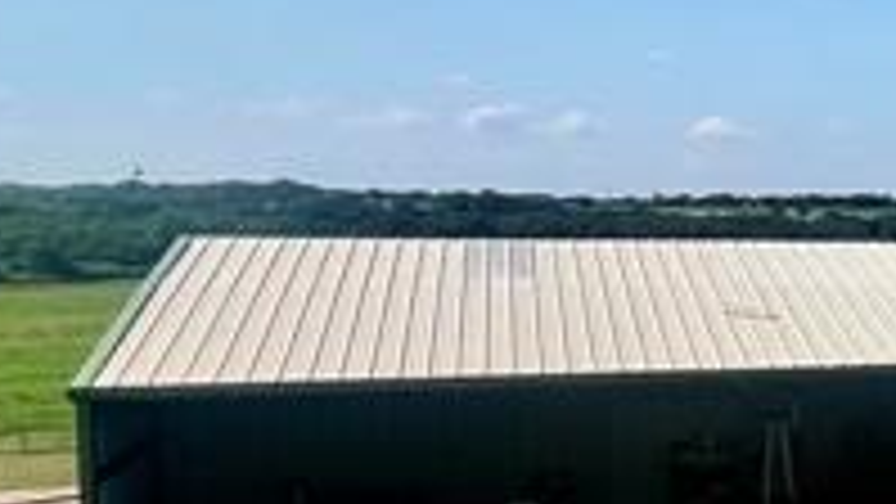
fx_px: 1735
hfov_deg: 16.4
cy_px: 333
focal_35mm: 73
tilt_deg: -1.7
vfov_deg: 16.5
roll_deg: -0.8
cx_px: 2017
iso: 32
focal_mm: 1.57
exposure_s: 1/2016
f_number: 1.8
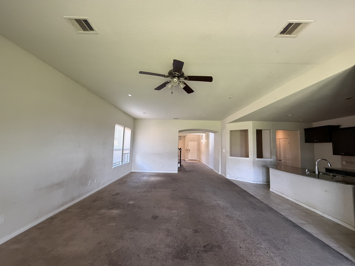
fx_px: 144
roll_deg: -1.5
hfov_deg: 102.1
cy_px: 133
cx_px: 178
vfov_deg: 85.7
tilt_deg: +4.6
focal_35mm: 14
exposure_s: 1/60
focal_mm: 2.22
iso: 400
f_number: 2.2
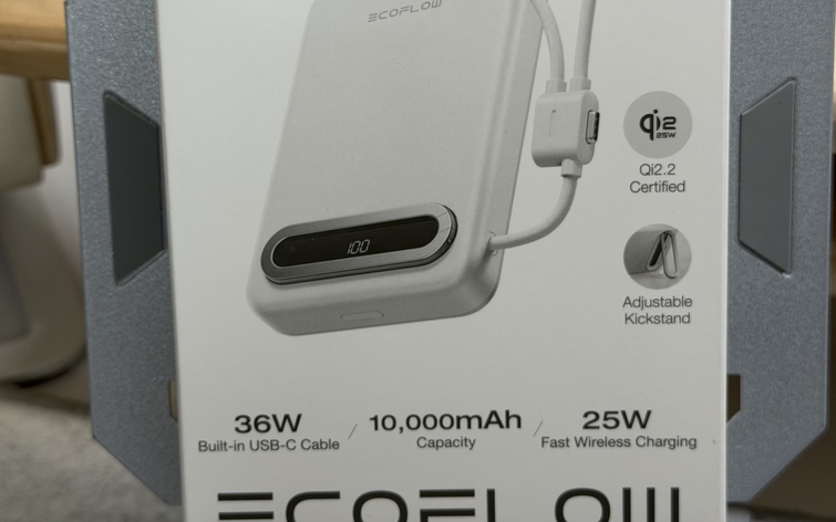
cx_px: 413
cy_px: 201
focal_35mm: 69
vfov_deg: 18.8
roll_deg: +2.3
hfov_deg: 29.8
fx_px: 1572
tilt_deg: -32.7
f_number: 1.78
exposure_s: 1/121
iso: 64
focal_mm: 6.76
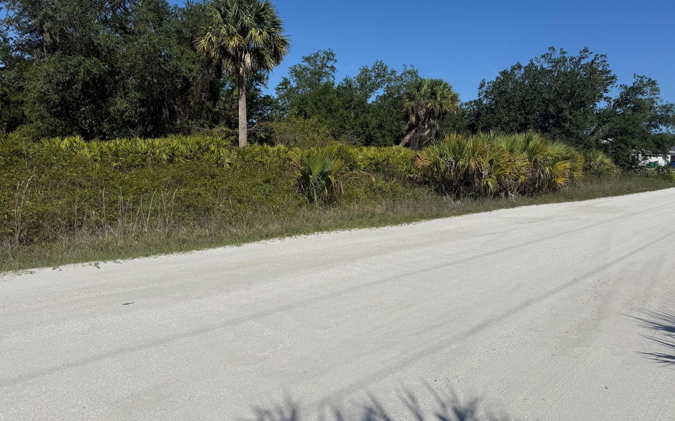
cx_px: 331
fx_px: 478
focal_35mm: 26
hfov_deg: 70.4
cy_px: 172
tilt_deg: -2.2
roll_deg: -3.3
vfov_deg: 47.3
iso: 80
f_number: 1.78
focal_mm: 6.76
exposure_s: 1/10309
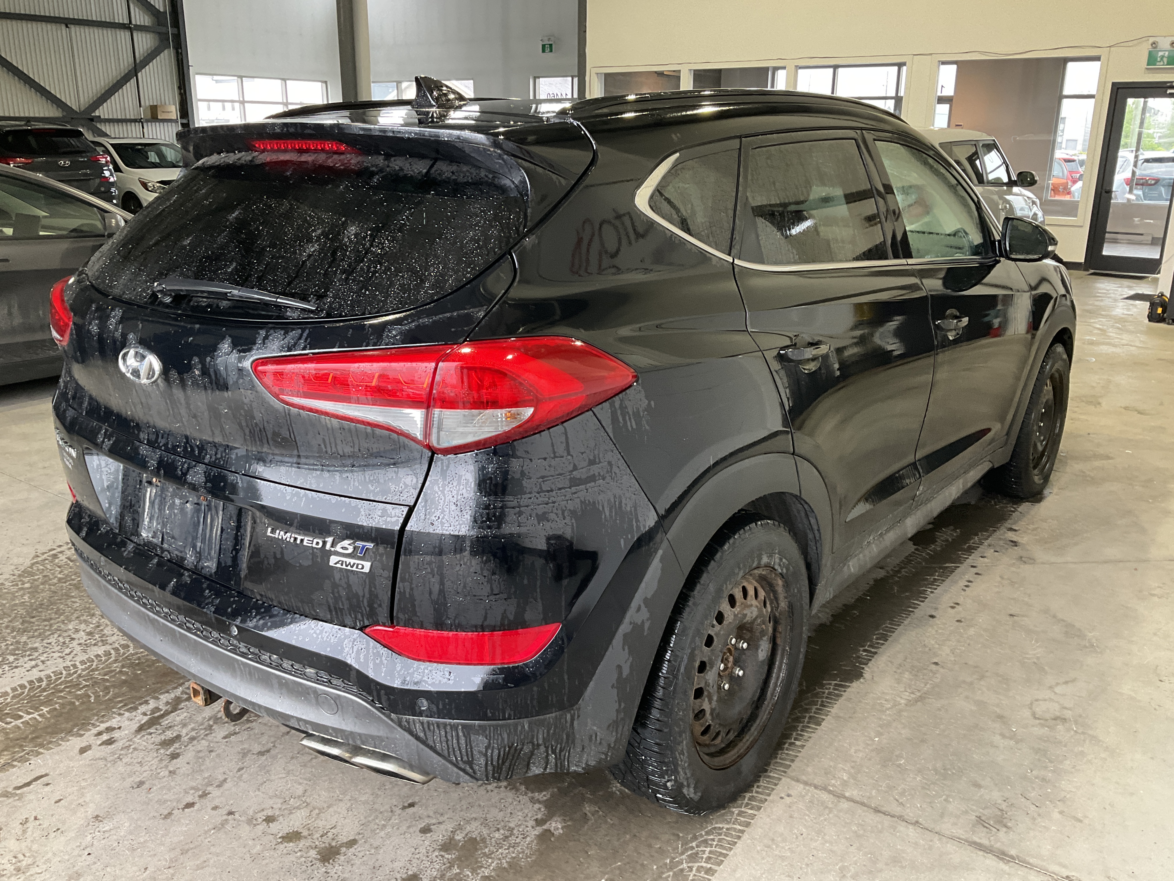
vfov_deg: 48.2
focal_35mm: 29
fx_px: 984
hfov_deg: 61.7
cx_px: 587
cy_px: 440
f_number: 1.8
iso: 100
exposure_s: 1/60
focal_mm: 3
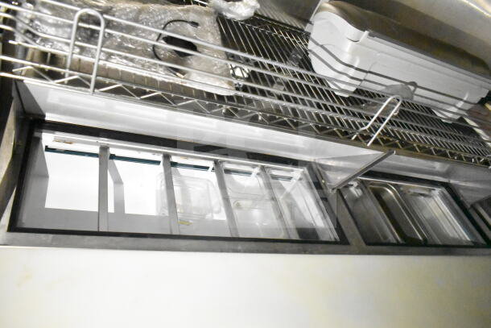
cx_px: 246
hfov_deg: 67.4
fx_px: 368
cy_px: 164
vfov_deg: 48.0
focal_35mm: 27
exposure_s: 1/30
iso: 20000
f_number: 3.5
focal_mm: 18
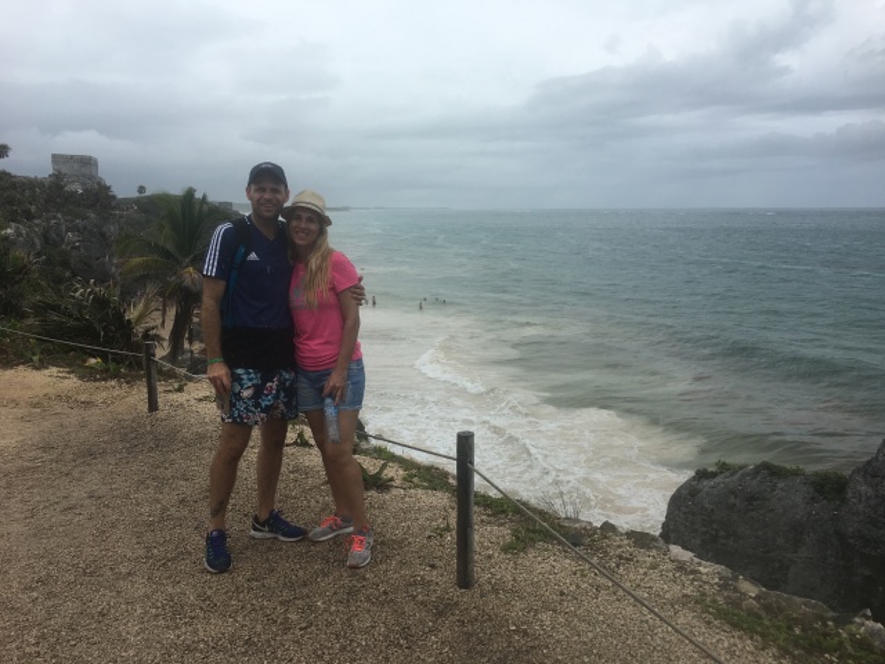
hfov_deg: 61.7
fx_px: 741
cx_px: 442
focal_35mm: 29
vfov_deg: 48.2
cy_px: 332
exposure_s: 1/986
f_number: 2.2
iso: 25
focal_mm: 4.15
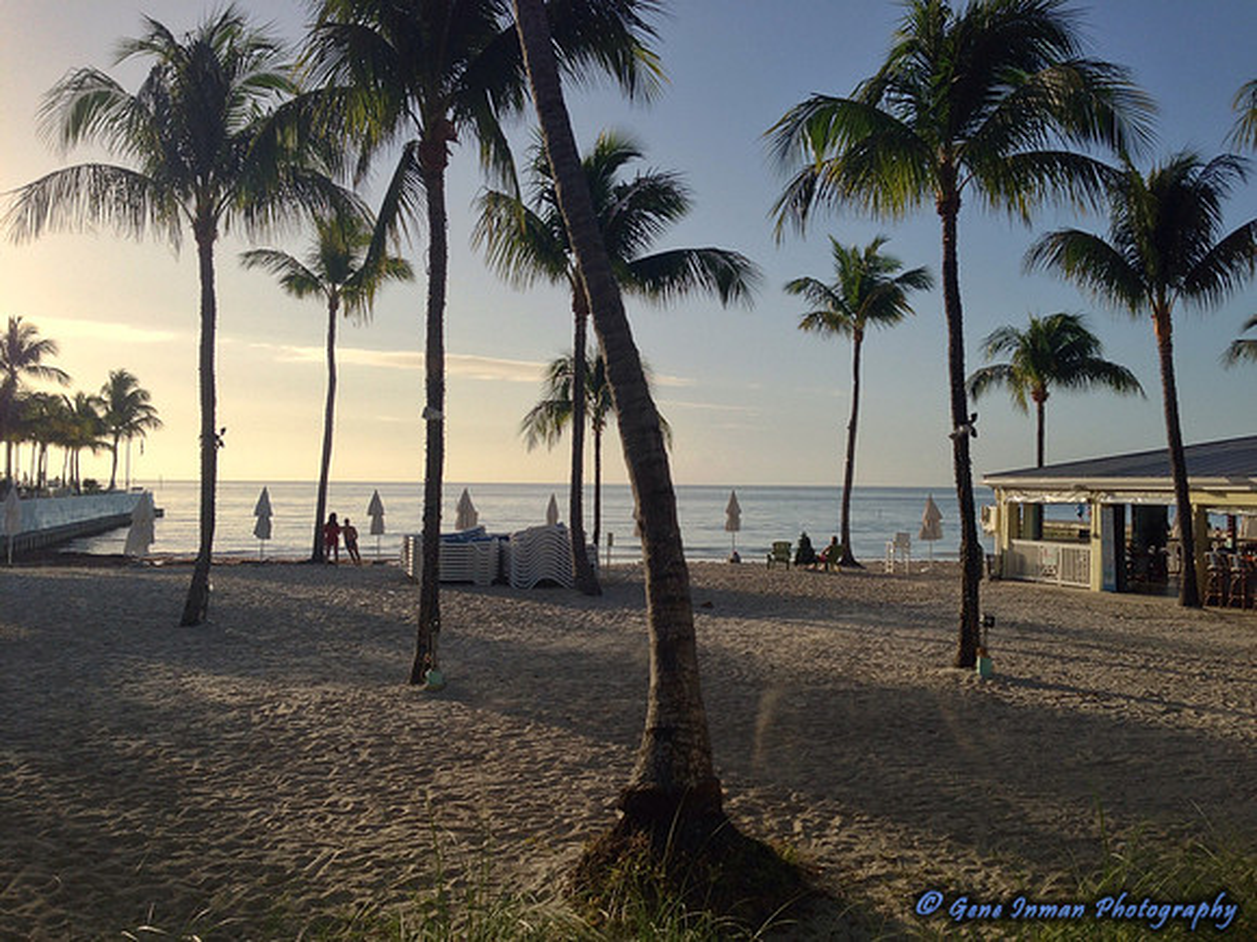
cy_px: 471
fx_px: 1198
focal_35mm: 33
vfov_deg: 42.9
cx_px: 628
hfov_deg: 55.4
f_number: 2.4
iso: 50
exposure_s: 1/1232
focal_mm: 4.12
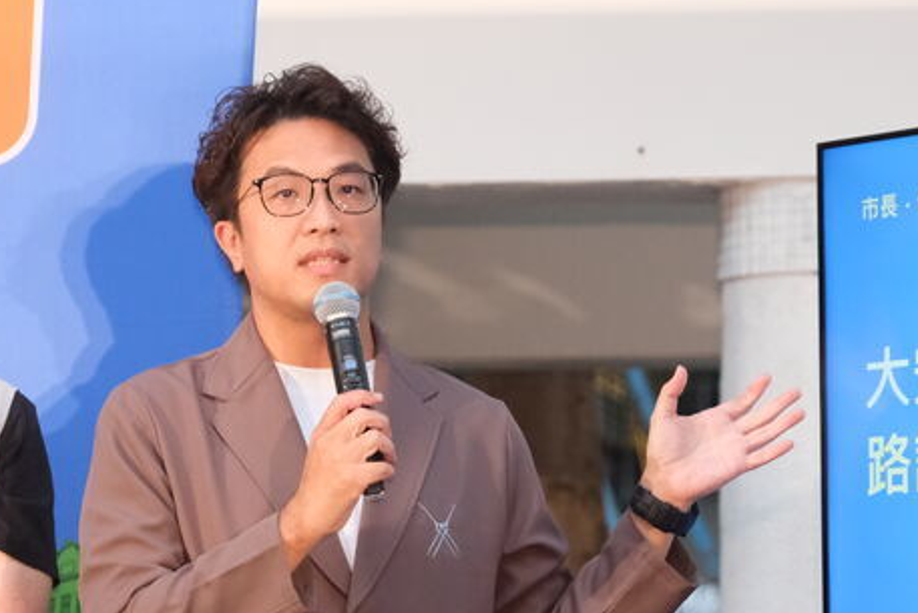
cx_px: 544
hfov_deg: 18.7
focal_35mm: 109
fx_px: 2780
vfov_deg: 12.6
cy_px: 392
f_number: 2.8
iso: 2500
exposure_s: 1/200
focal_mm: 55
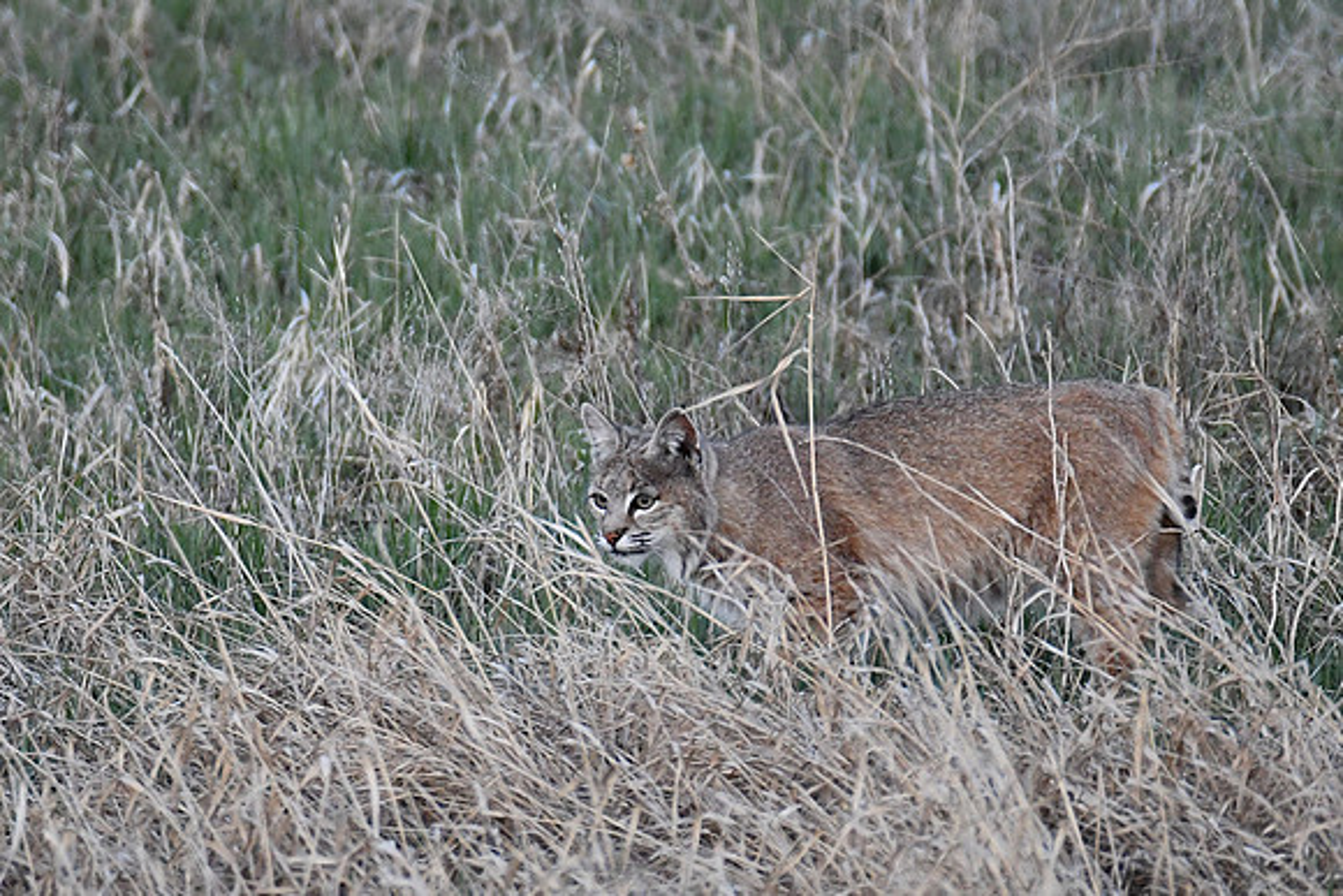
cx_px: 672
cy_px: 448
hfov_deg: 4.6
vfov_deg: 3.1
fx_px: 16791
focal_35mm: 450
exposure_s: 1/250
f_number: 5.6
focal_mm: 300
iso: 1600
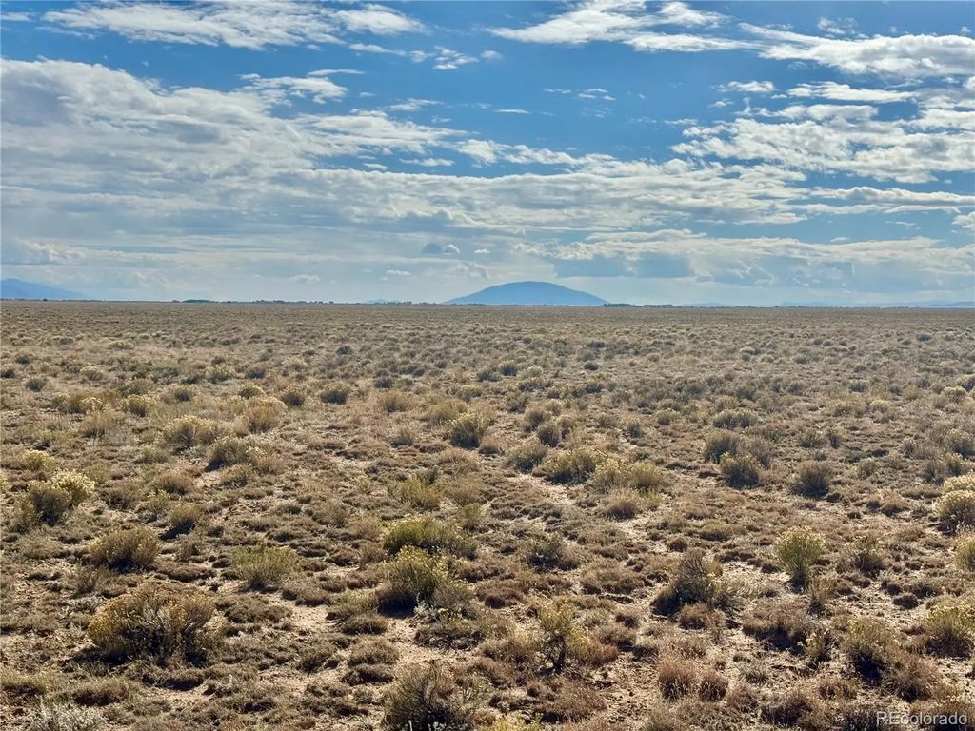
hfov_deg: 39.7
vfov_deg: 30.3
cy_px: 366
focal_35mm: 48
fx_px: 1352
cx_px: 488
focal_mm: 6.76
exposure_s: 1/15385
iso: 64
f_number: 1.78
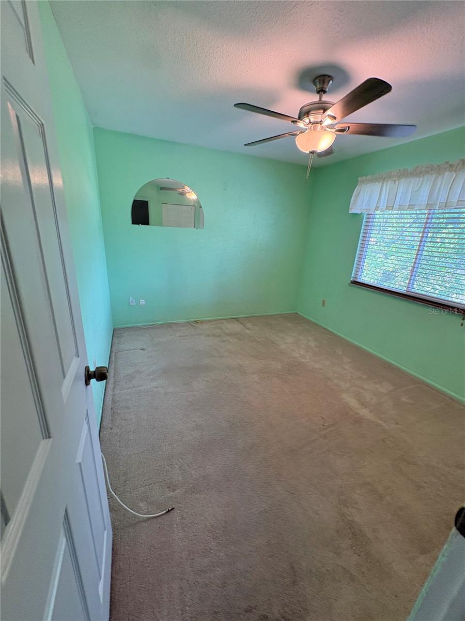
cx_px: 232
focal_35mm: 14
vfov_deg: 102.1
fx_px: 251
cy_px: 310
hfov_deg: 85.7
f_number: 2.2
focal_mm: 2.22
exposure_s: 1/60
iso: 200
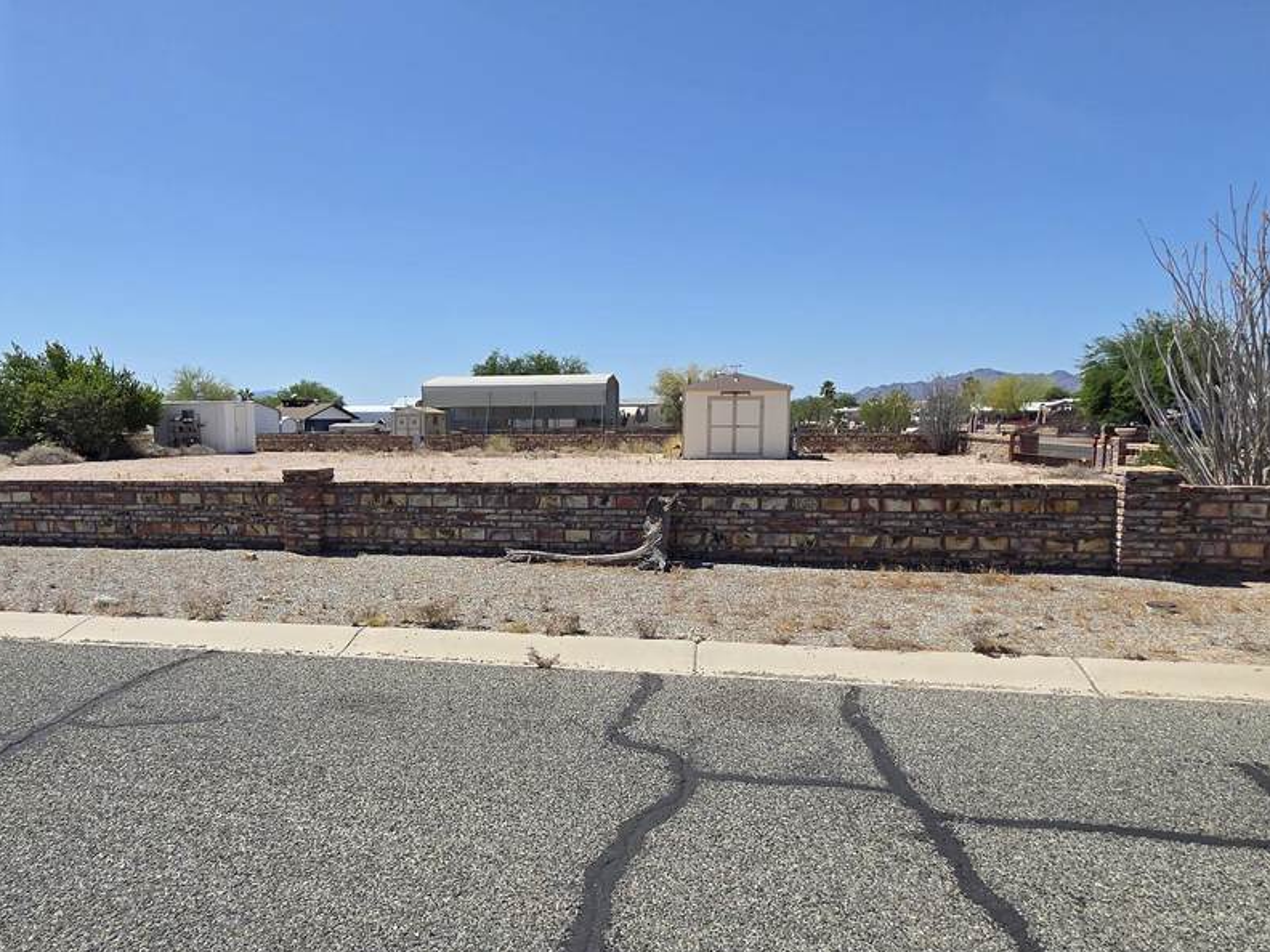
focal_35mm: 21
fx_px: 770
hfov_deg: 78.4
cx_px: 534
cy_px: 511
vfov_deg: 63.4
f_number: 2.2
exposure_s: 1/2797
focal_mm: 2.2
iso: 50
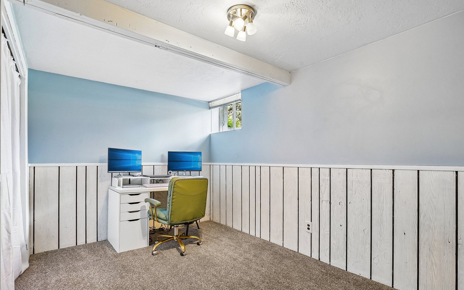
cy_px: 159
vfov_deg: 67.9
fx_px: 215
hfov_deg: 94.3
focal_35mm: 17
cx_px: 238
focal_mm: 16
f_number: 8
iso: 400
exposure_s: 1/10
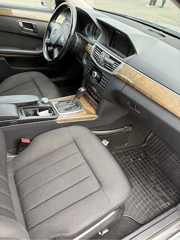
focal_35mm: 26
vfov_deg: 67.3
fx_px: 180
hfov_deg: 53.1
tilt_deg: -38.5
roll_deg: -10.2
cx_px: 90
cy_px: 120
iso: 125
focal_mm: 5.96
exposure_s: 1/105
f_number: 1.6
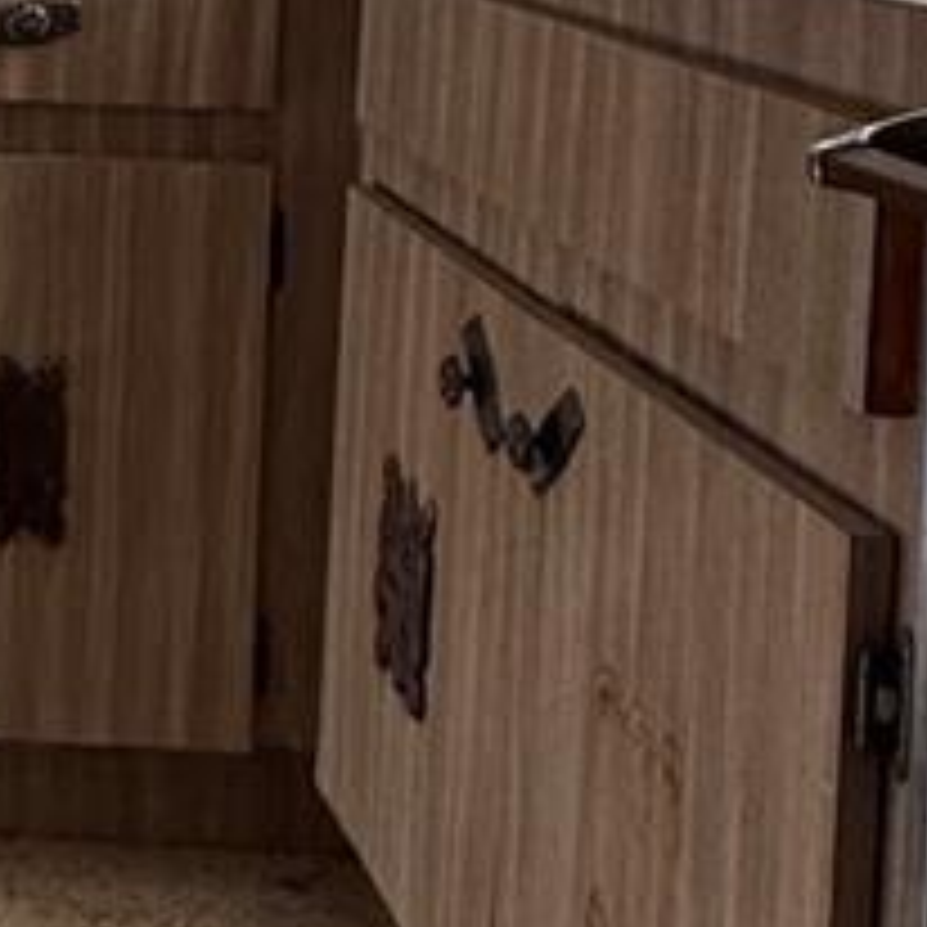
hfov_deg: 20.4
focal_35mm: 72
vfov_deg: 22.7
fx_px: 2181
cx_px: -486
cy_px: -76
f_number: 2.2
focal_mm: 2.22
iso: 320
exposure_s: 1/99
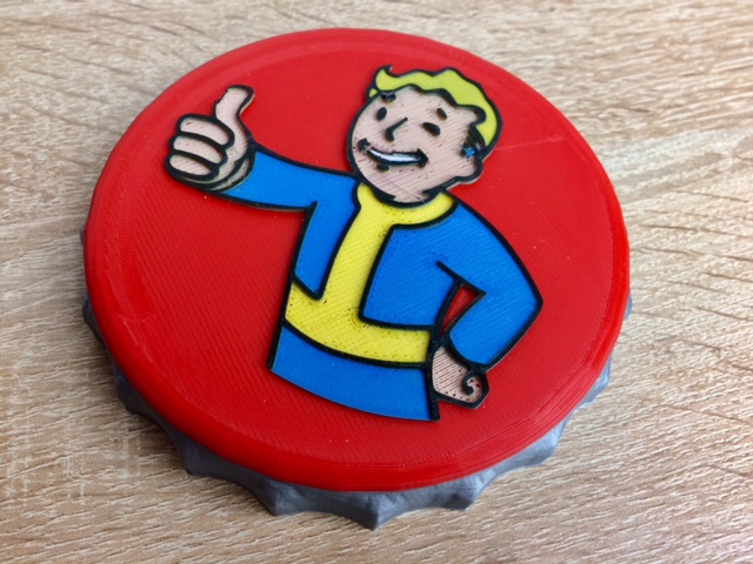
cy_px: 282
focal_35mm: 29
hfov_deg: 61.7
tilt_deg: -62.8
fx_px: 631
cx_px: 376
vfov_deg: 48.2
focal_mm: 4.15
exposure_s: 1/33
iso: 40
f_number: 2.2
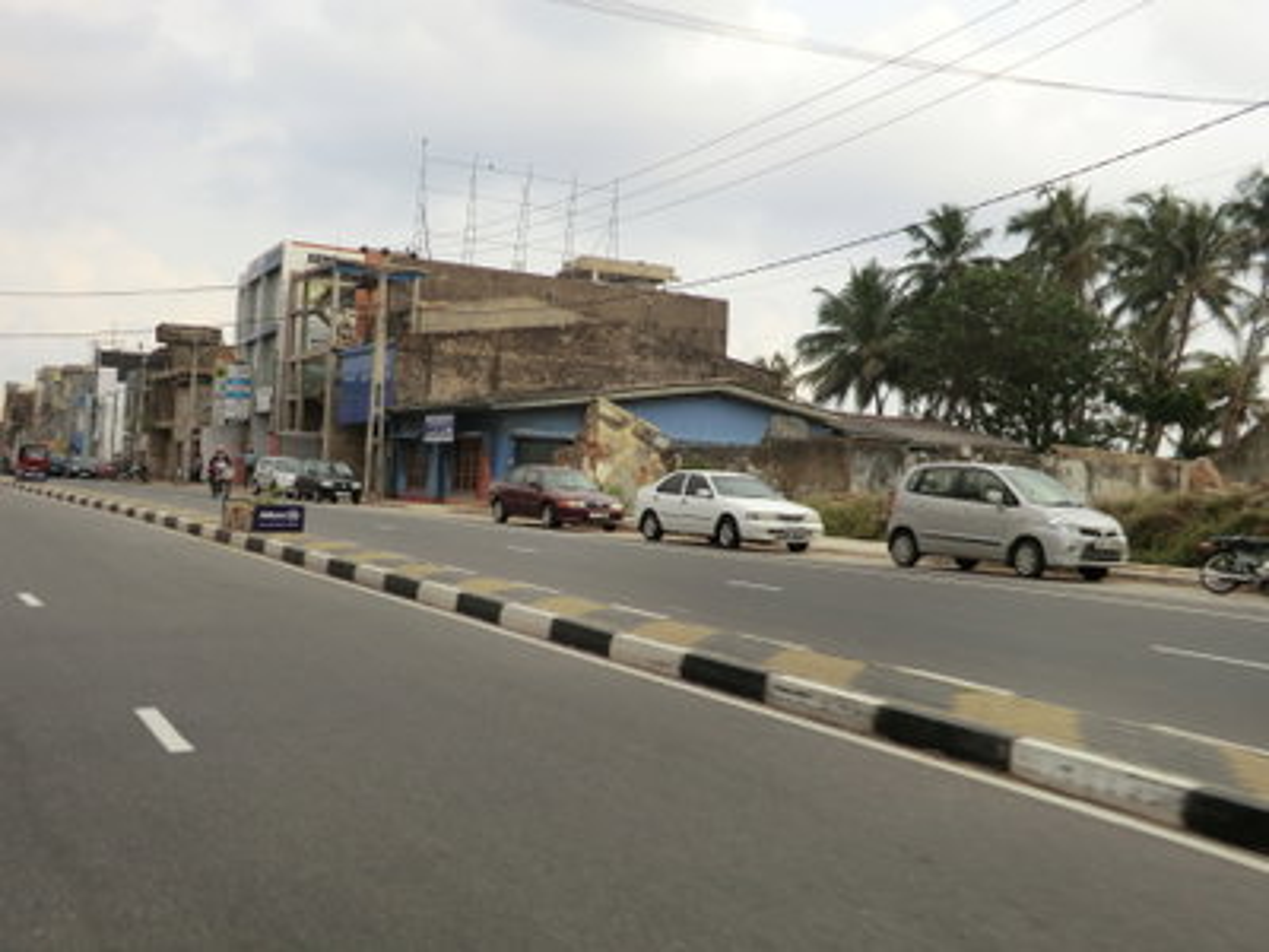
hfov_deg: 54.0
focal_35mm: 34
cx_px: 634
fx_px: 1246
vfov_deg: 41.8
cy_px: 476
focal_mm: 6.1
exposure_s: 1/200
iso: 80
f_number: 3.6
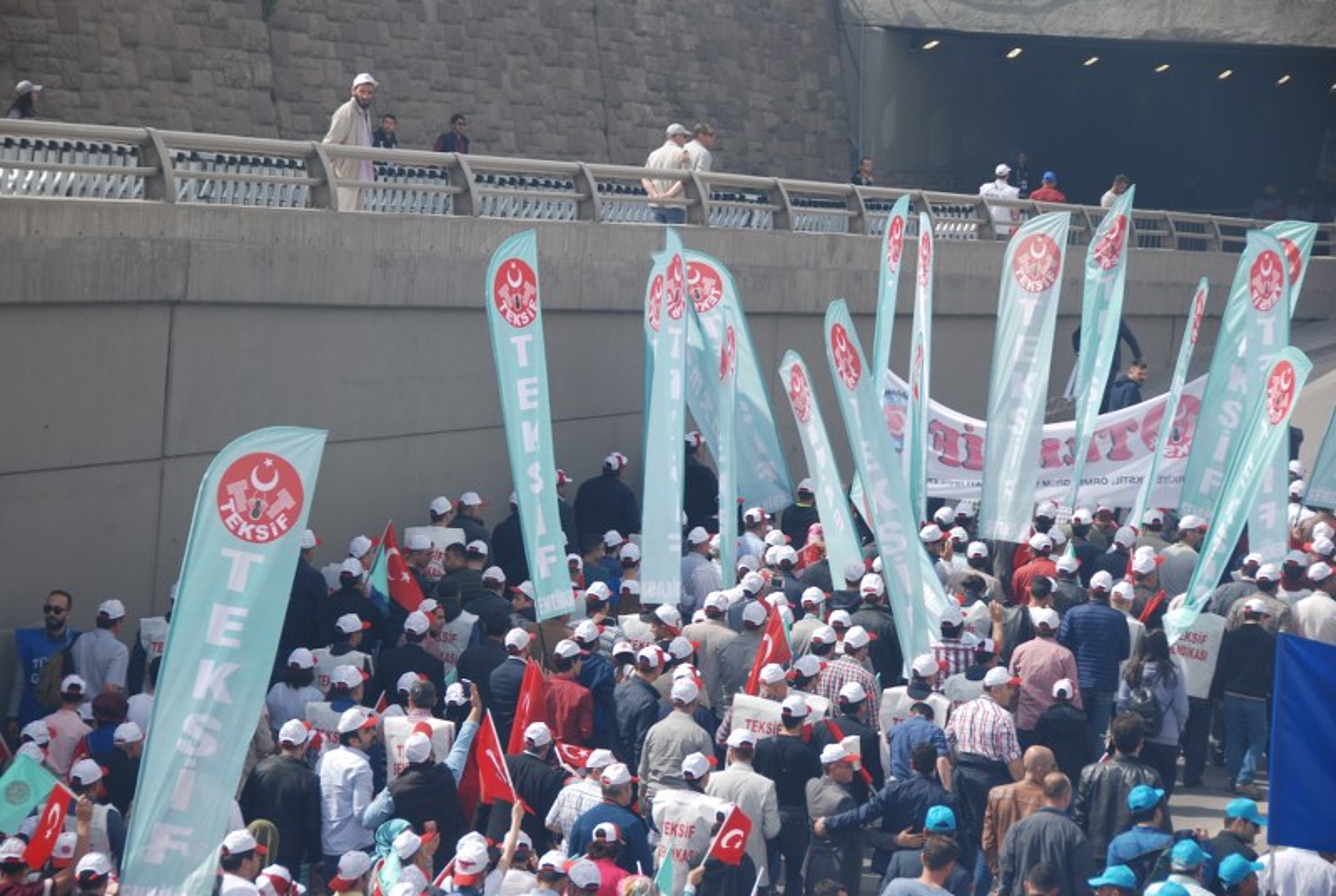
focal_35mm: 123
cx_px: 668
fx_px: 4571
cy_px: 448
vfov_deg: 11.2
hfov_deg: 16.6
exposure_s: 1/500
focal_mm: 82
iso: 160
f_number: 5.6
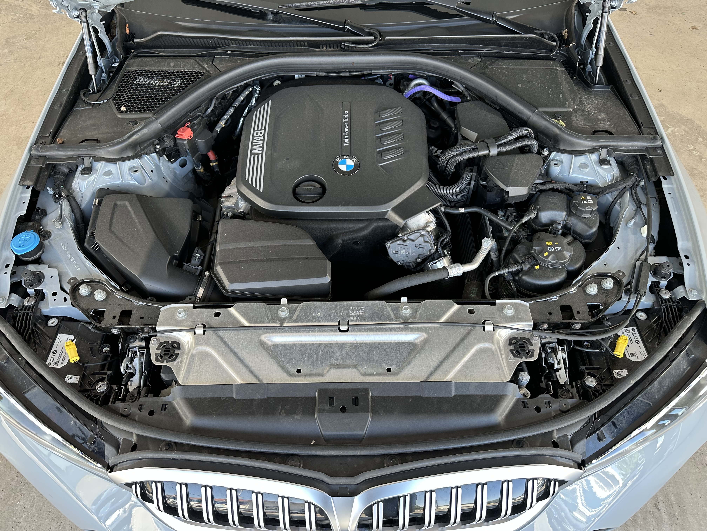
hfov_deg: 71.6
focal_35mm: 24
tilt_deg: -51.5
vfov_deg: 56.8
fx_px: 490
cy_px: 266
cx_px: 354
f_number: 1.78
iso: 100
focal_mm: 6.86
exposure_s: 1/98
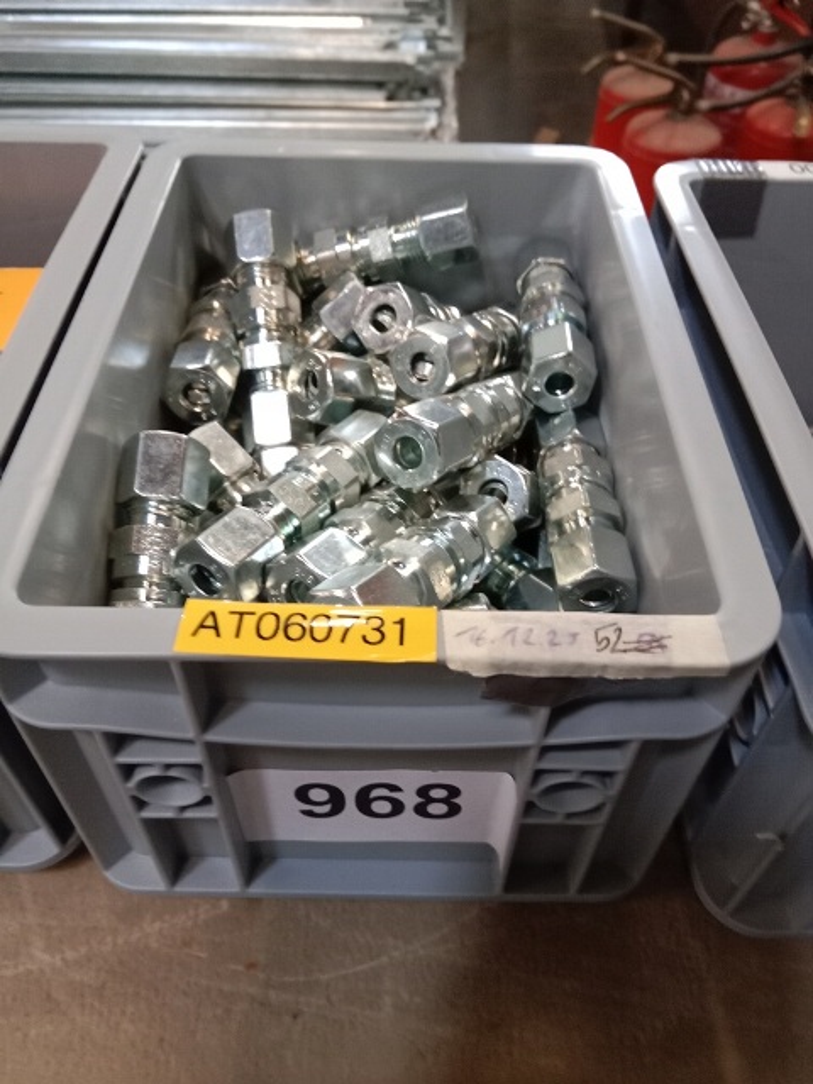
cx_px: 406
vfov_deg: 65.3
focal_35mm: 27
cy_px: 542
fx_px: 846
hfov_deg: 51.4
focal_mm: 3.65
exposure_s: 1/16.7
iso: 969
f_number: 2.2
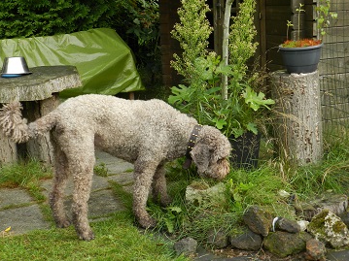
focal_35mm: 59
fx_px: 595
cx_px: 162
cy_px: 131
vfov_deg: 24.8
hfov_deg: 32.7
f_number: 4.4
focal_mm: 9.4
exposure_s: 1/200
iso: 160
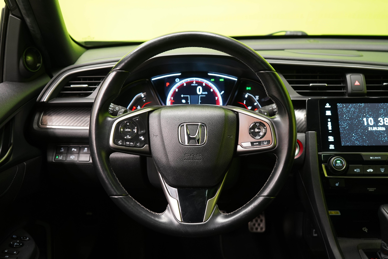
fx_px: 410
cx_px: 194
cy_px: 130
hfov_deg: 50.7
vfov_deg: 35.1
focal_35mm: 38
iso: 1250
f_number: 5
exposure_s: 1/20
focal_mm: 38
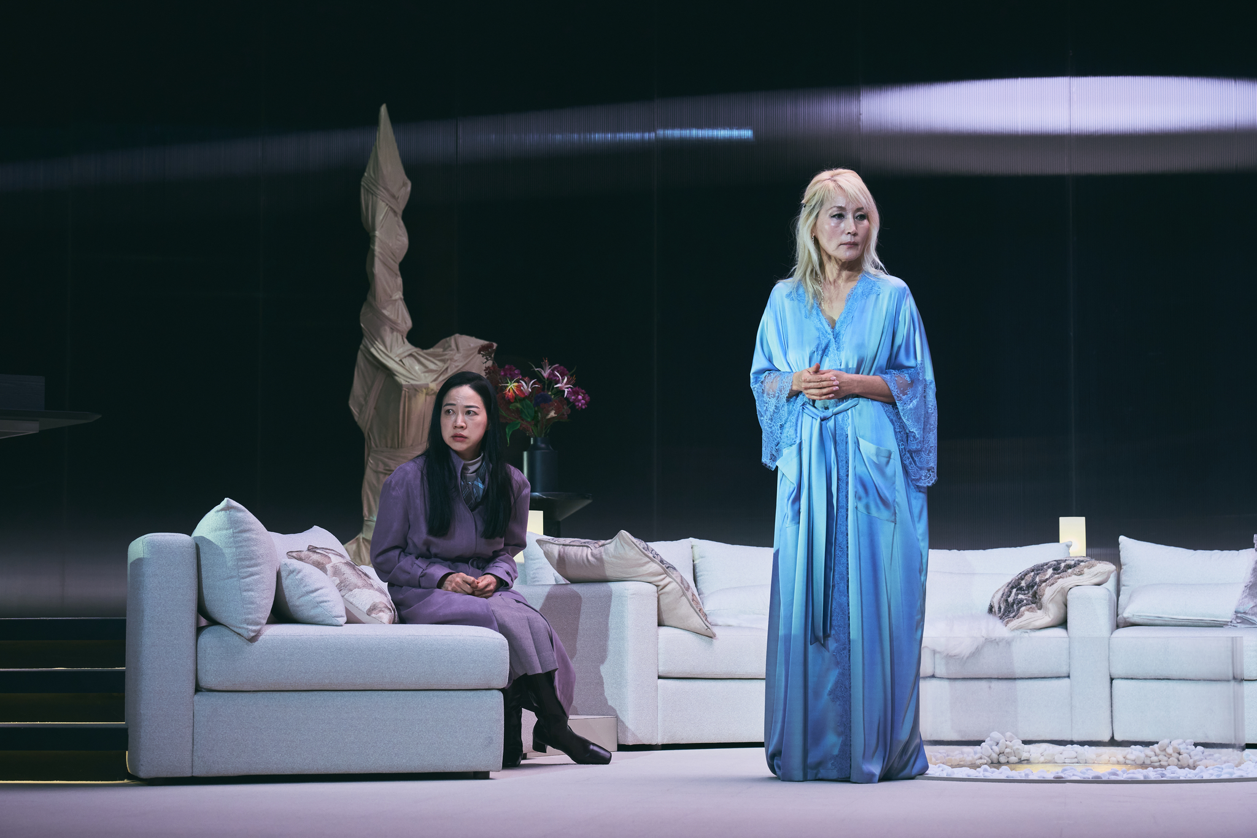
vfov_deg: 18.4
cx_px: 628
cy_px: 419
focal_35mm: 74
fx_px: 2583
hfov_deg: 27.3
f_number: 4.5
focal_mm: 74
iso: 1250
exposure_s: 1/125
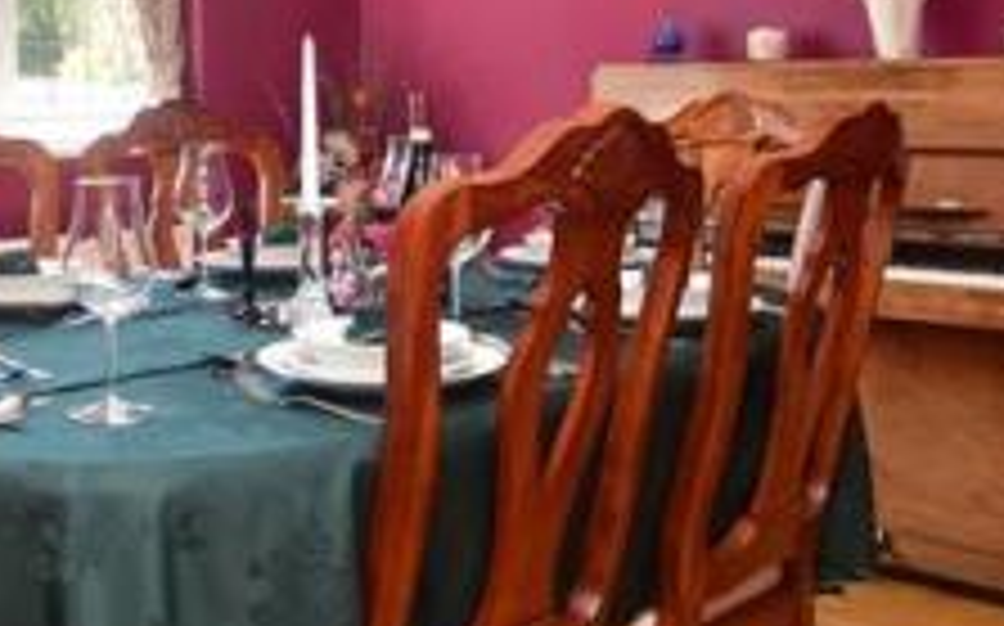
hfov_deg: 42.5
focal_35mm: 45
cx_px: 207
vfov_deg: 27.7
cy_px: 92
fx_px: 1230
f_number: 6.3
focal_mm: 10
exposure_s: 1/160
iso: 400
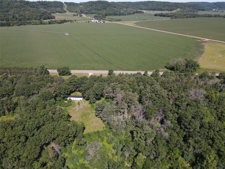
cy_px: 84
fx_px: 156
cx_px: 112
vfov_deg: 56.8
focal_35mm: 24
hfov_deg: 71.6
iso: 100
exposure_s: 1/500
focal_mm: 4.5
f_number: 2.8
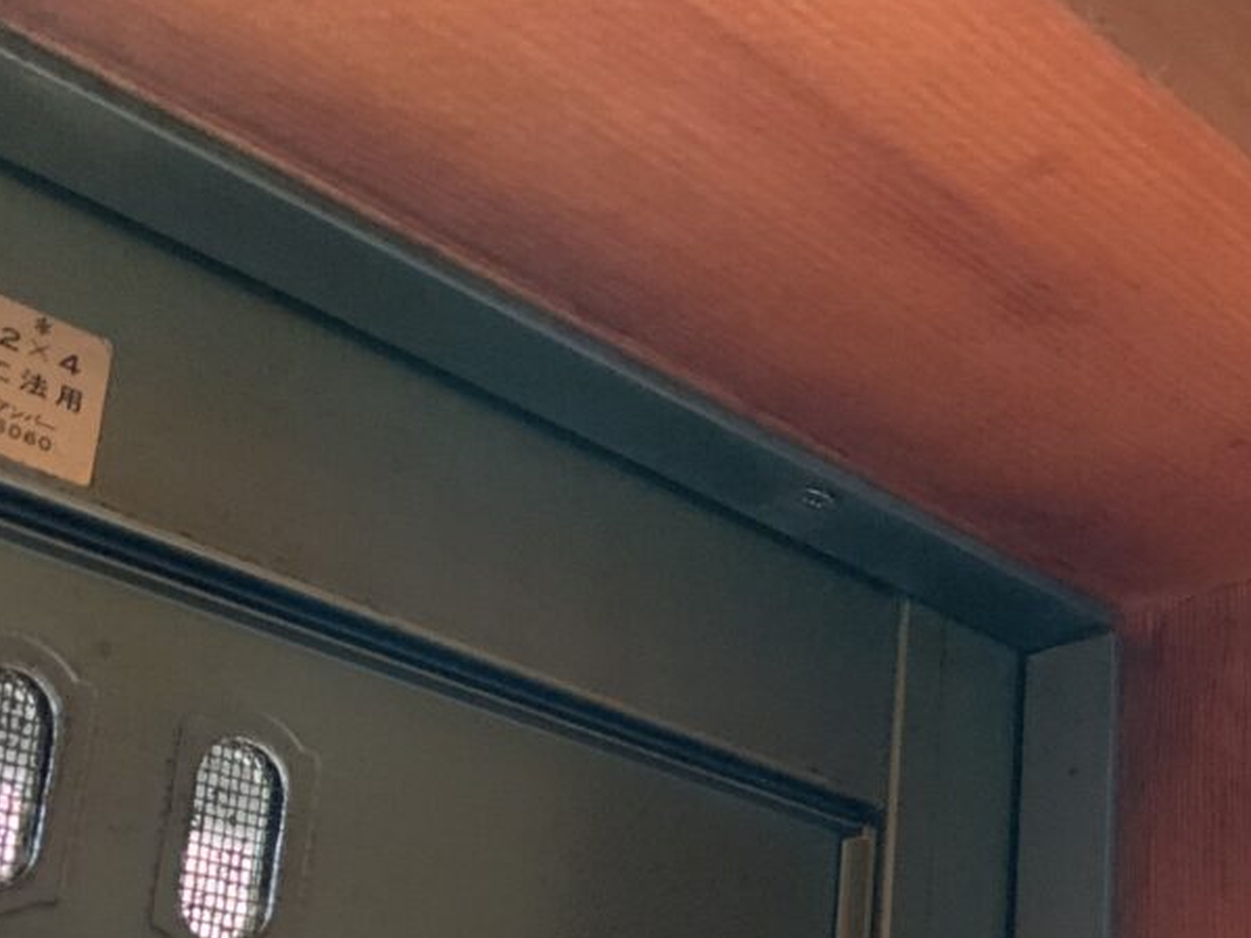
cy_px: 813
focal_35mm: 62
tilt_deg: +15.6
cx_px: 890
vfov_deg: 23.1
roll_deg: -1.9
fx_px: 2240
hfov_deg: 30.8
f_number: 1.8
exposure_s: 1/43
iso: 320
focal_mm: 3
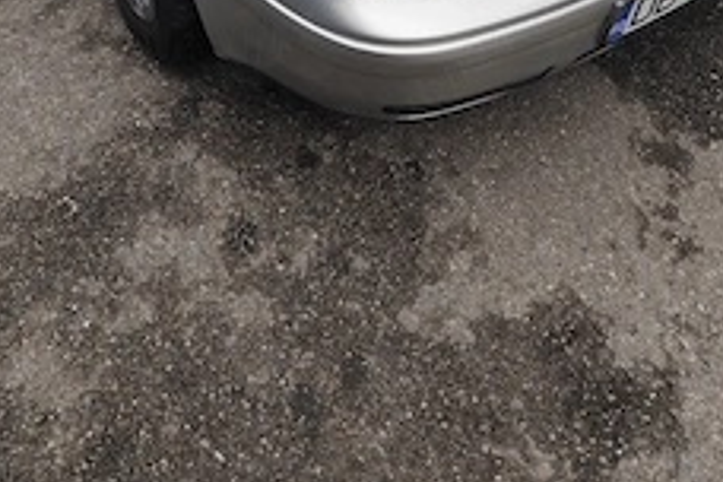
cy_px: -124
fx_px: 843
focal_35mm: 42
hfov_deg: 46.4
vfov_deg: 27.3
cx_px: 355
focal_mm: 6.14
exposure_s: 1/280
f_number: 1.65
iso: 50
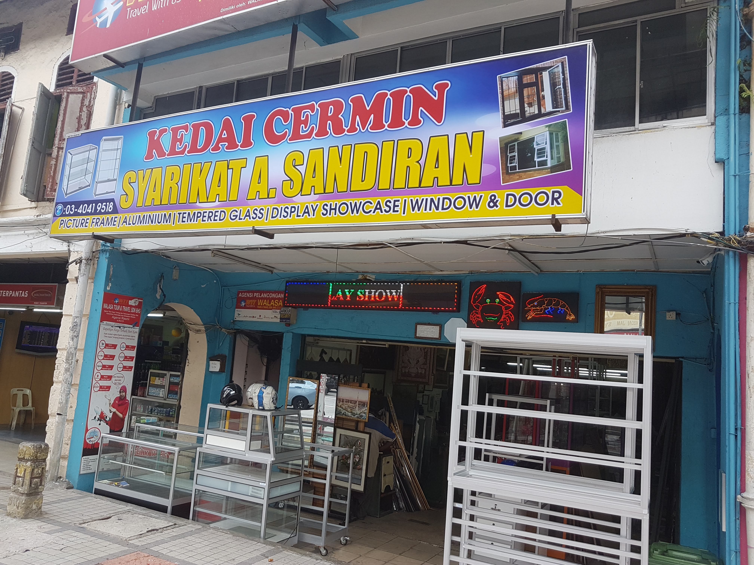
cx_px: 377
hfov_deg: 67.3
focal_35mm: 26
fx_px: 566
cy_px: 282
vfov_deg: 53.1
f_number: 1.7
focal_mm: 4.2
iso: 40
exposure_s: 1/268
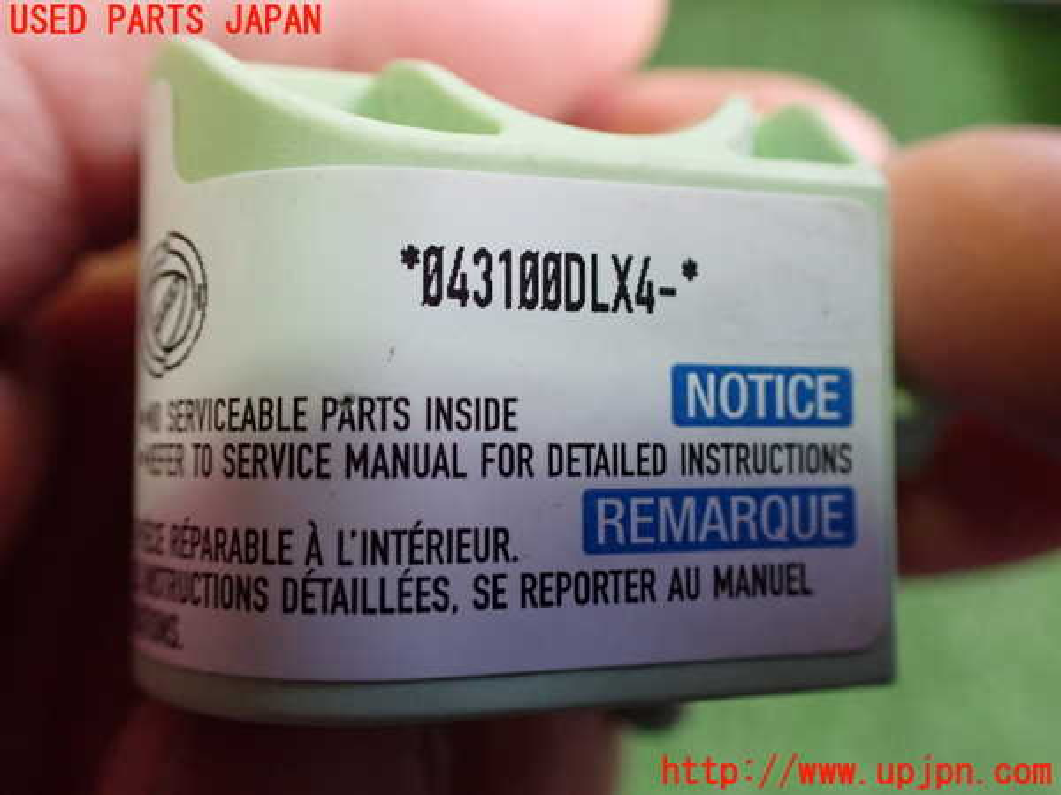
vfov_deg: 46.8
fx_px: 920
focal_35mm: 30
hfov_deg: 60.0
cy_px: 398
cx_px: 530
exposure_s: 1/100
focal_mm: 5.4
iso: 800
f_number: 2.3
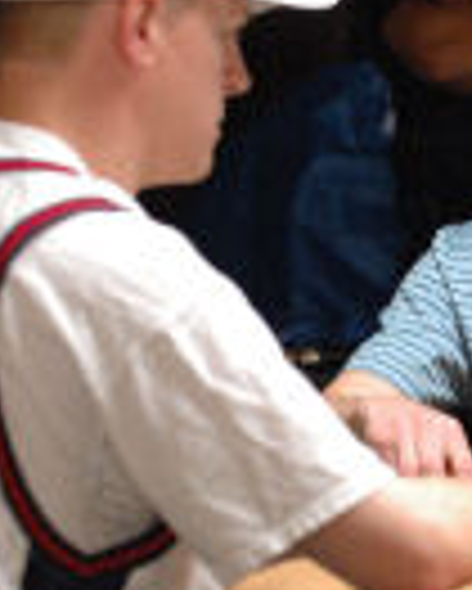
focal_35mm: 528
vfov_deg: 3.7
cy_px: 349
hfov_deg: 2.9
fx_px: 9203
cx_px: 508
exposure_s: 1/50
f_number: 4
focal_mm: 105
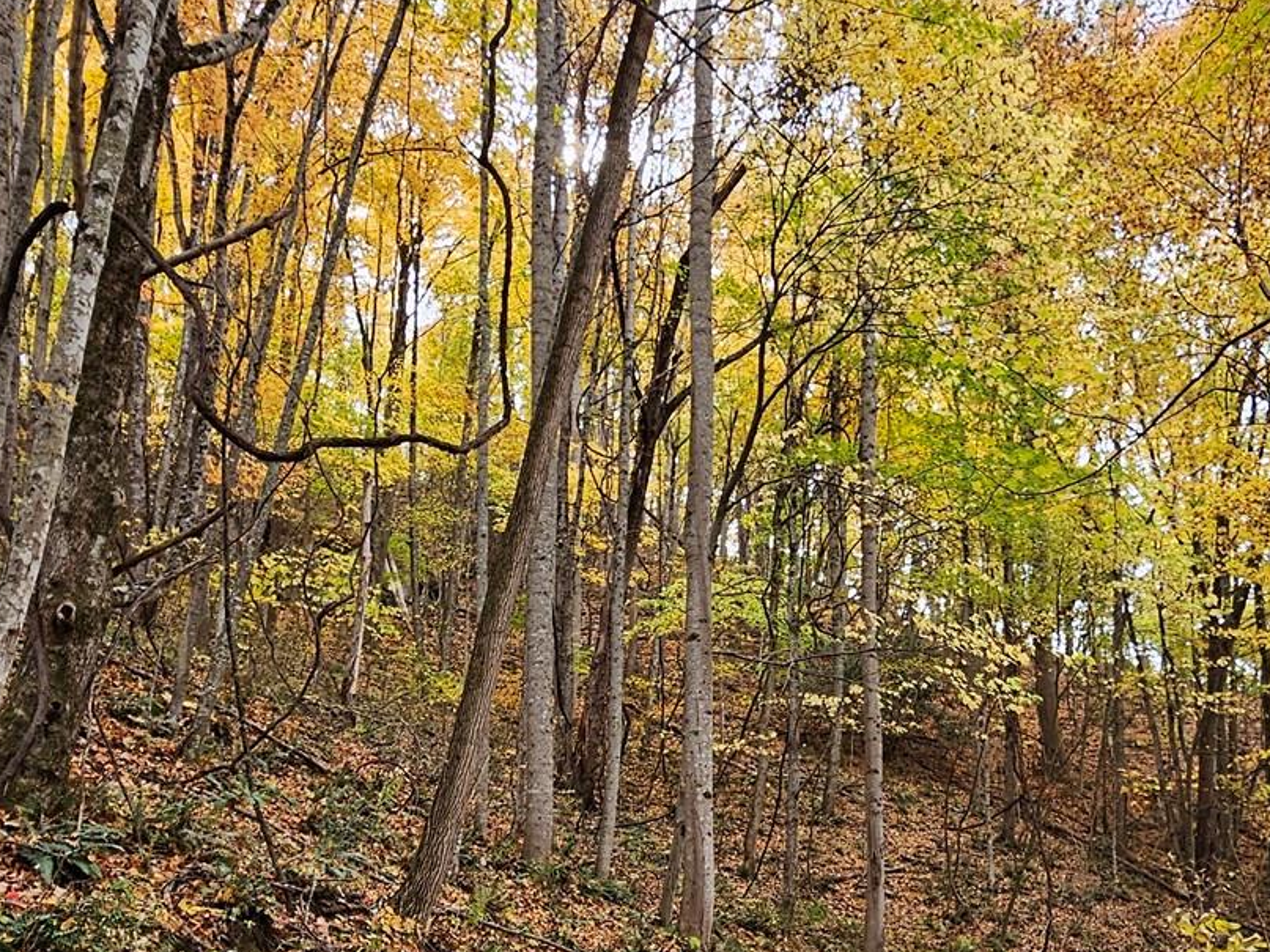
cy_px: 873
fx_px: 1211
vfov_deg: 39.5
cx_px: 730
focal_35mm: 33
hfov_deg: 55.1
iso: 50
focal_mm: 2.2
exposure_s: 1/166
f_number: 2.2
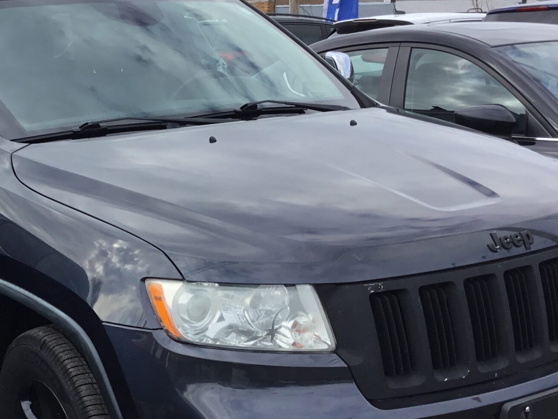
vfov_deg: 23.9
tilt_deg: -11.0
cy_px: 280
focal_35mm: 61
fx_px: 983
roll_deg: +0.7
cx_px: 142
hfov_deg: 31.1
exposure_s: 1/519
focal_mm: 3.3
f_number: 2.4
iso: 25
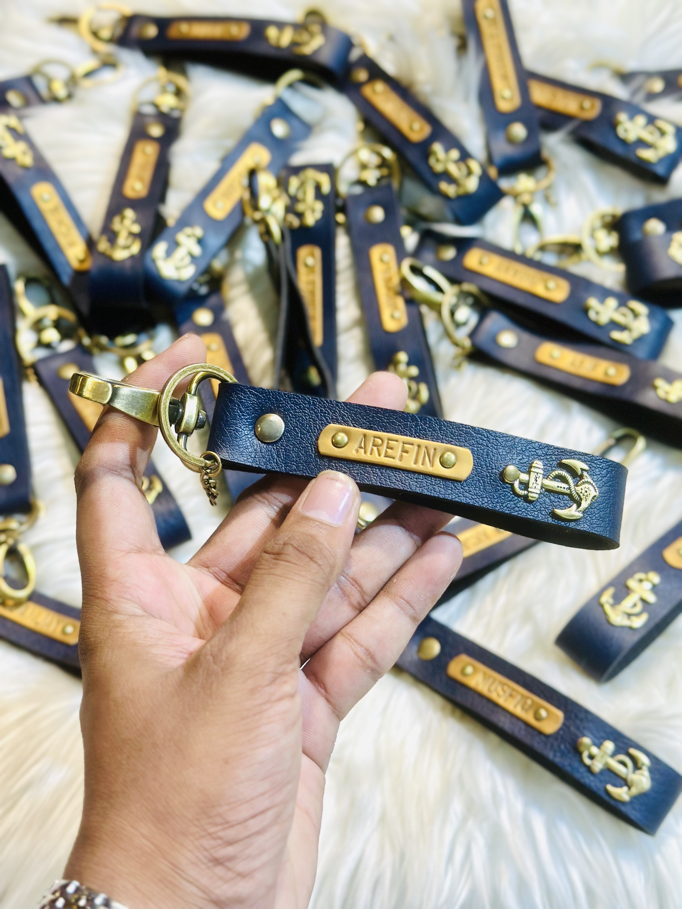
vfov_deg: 39.7
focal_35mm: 48
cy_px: 454
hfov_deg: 30.3
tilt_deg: -60.4
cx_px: 341
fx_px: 1261
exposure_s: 1/128
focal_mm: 6.86
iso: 64
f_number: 1.78
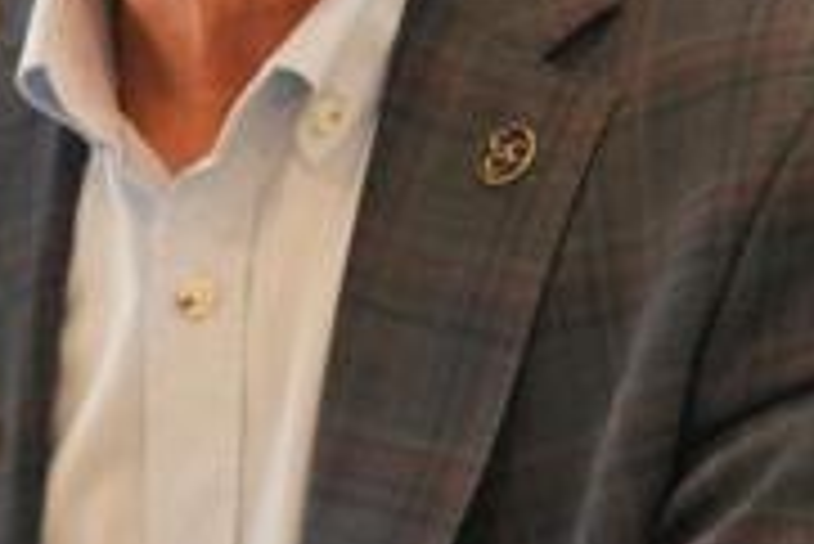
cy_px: -180
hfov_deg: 6.8
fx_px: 6856
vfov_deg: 4.5
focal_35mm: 303
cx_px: 128
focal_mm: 70
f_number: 2.8
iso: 2500
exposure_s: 1/200
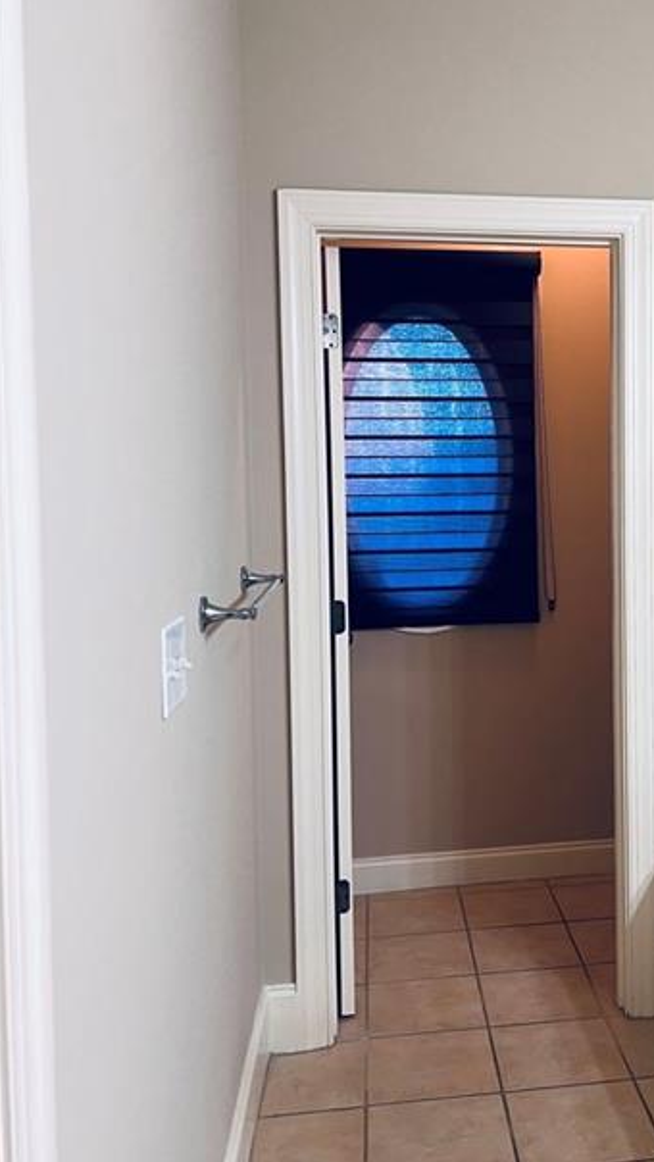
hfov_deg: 31.8
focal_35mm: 36
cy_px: 548
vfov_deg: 55.2
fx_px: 1109
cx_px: 544
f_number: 1.5
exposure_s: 1/60
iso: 125
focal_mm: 5.7
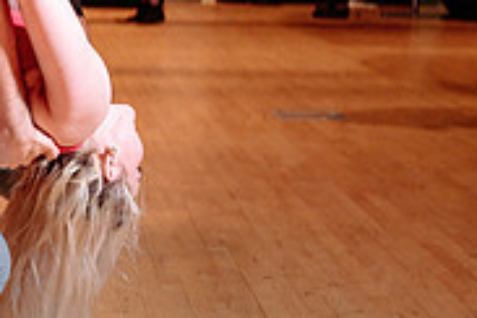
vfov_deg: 12.3
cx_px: 18
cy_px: 108
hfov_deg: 18.0
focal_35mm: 111
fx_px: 1471
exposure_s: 1/60
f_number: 3.5
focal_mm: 29
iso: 500
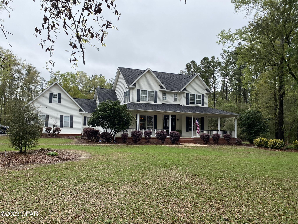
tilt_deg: +4.2
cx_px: 149
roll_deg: -1.5
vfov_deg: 53.1
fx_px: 224
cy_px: 112
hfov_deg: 67.3
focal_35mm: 26
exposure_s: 1/1377
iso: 32
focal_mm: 4.25
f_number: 1.8
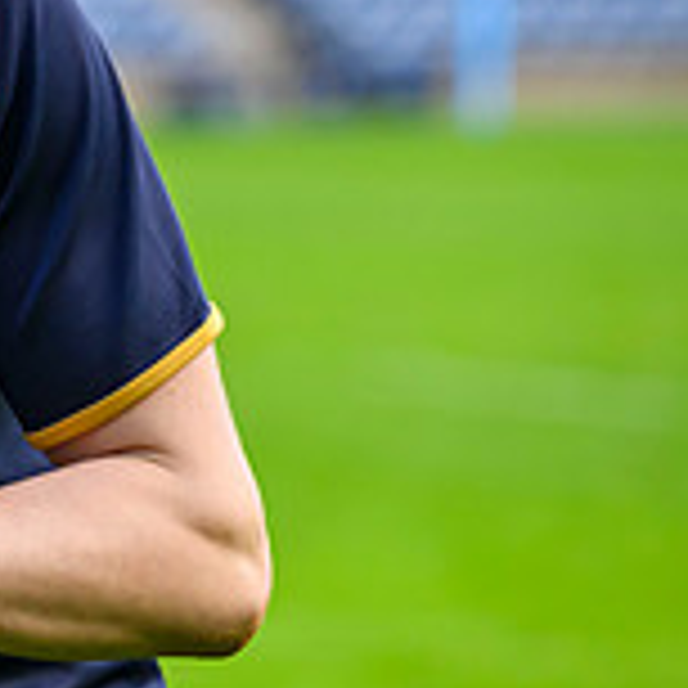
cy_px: 200
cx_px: -586
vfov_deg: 3.9
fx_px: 10164
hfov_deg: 3.8
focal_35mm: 452
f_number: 4
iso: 1250
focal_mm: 140
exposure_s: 1/1000
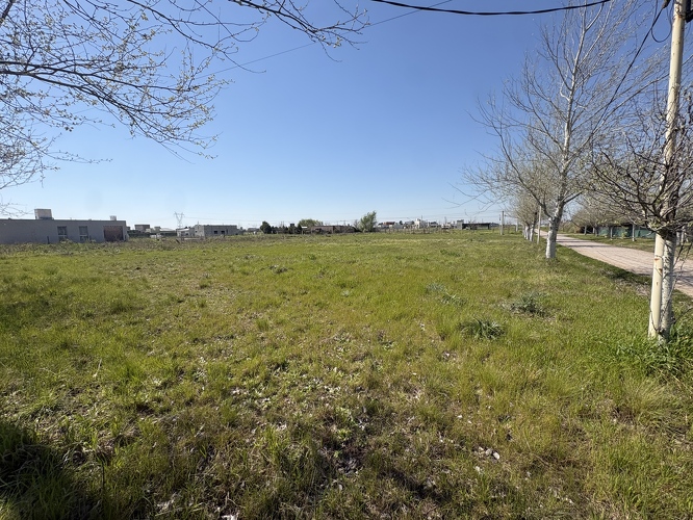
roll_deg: +1.7
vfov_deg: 85.7
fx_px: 280
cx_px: 346
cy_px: 260
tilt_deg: -5.8
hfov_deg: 102.0
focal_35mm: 14
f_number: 2.2
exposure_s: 1/2342
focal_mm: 2.22
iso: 40
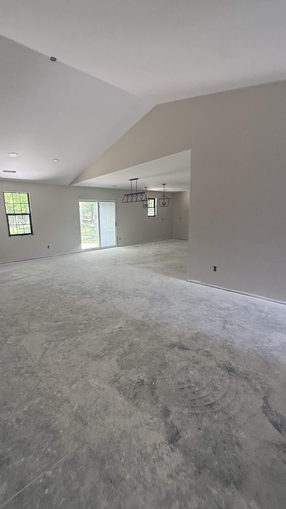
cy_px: 260
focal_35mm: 16
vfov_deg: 99.4
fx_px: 216
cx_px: 119
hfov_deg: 66.6
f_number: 2.2
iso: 200
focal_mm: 2.22
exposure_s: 1/99
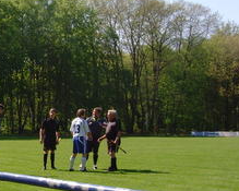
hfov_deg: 20.9
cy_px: 118
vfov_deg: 17.6
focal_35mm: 87
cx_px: -23
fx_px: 615
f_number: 6.3
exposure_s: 1/250
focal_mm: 6.6
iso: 100
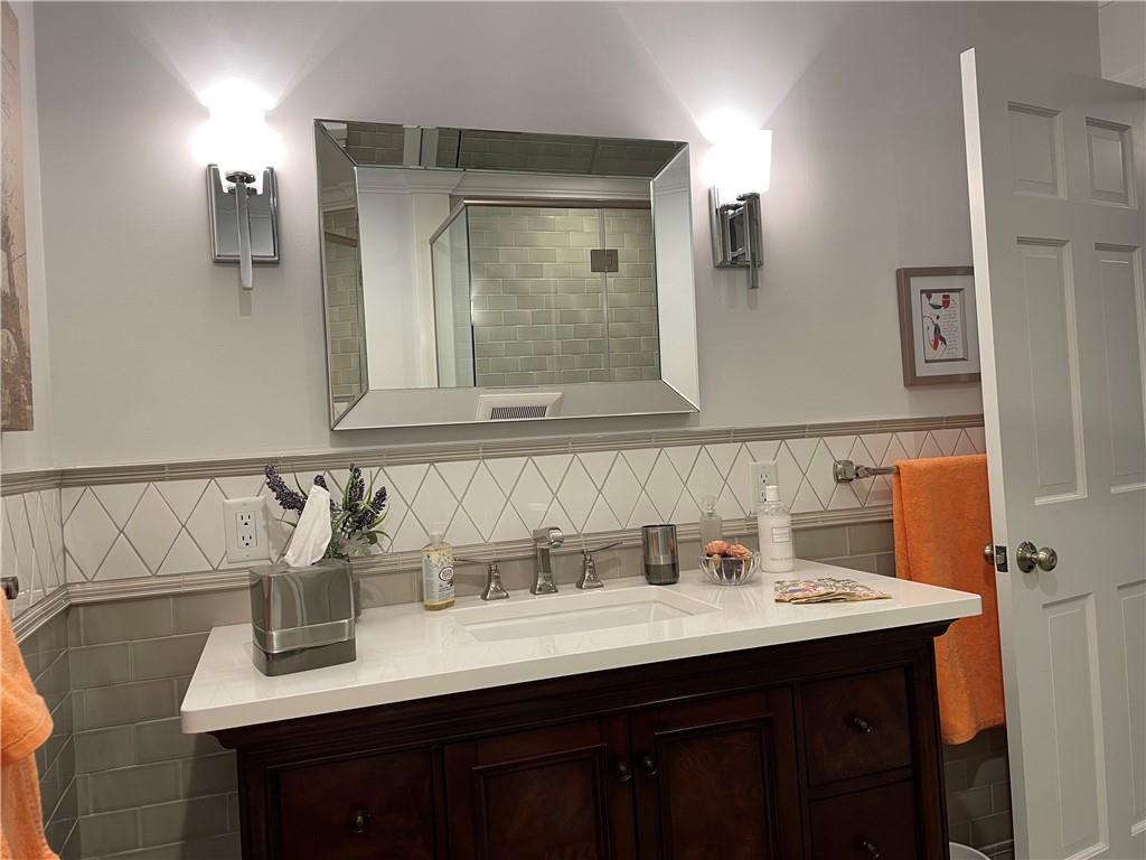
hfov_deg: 67.3
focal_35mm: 26
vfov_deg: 53.1
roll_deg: +3.7
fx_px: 861
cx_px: 573
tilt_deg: +1.3
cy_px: 430
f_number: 1.6
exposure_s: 1/60
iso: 80
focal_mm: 4.2
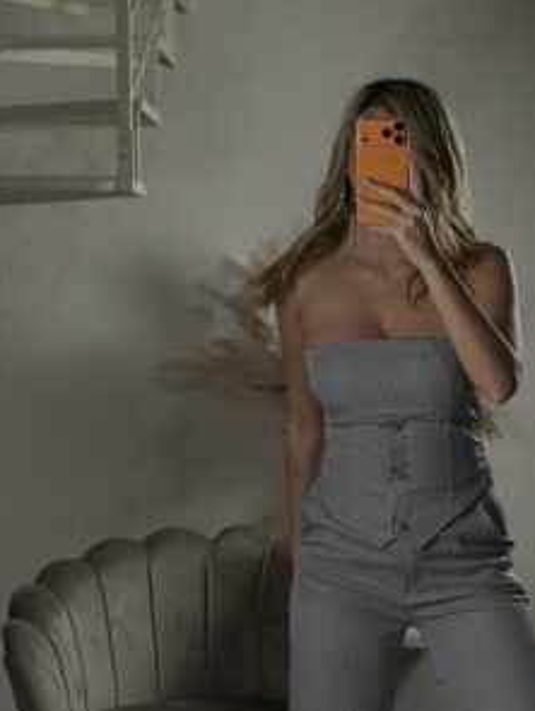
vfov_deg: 29.8
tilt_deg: -8.3
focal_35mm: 65
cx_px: 277
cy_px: 362
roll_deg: +1.2
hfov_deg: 22.6
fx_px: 1337
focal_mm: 6.76
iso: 160
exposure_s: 1/100
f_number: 1.78
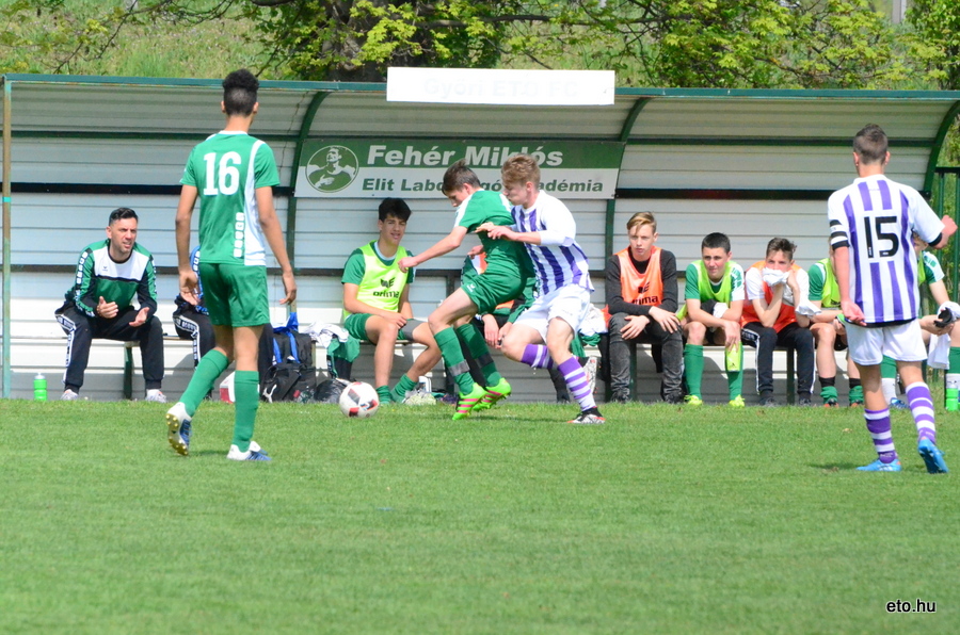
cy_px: 318
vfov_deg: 3.0
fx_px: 11975
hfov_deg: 4.6
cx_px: 480
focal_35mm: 450
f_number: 11
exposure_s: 1/8000
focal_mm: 300
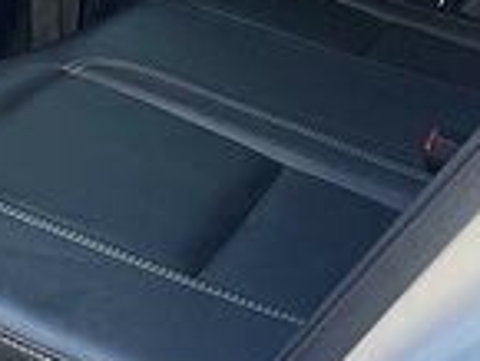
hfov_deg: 19.6
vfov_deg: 14.3
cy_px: -139
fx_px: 1360
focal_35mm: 98
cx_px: 40
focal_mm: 5.7
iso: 40
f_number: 1.5
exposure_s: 1/221
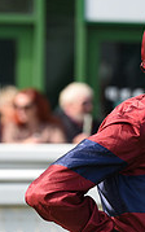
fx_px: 3866
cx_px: 370
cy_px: 138
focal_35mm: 612
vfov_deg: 3.4
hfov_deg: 2.1
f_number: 5.6
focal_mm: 185
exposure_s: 1/1250
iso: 400
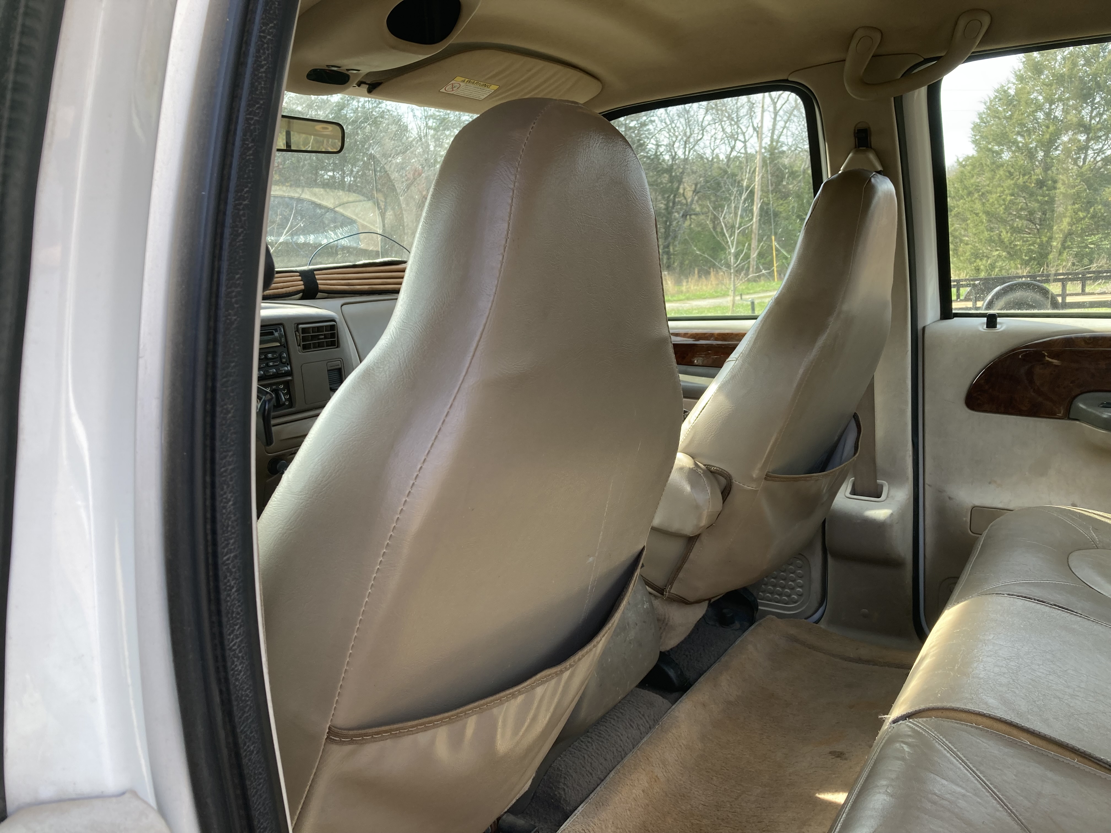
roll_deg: -1.6
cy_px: 416
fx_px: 899
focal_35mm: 28
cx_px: 556
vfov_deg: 49.7
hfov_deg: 63.4
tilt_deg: -11.0
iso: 20
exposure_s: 1/144
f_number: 1.8
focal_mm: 3.99
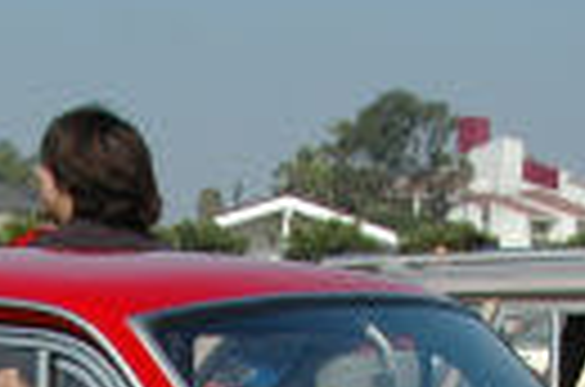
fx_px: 2707
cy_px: 909
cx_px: 68
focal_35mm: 167
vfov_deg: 7.6
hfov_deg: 12.3
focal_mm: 20
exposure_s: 1/2000
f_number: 4.5
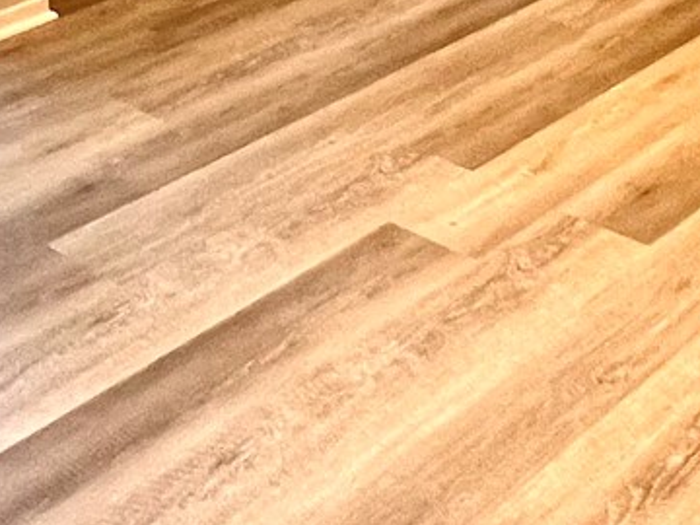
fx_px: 1496
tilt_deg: -15.3
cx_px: 449
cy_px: -214
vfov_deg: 18.1
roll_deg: +0.0
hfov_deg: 26.2
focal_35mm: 74
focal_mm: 1.57
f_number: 1.8
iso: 200
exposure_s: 1/120
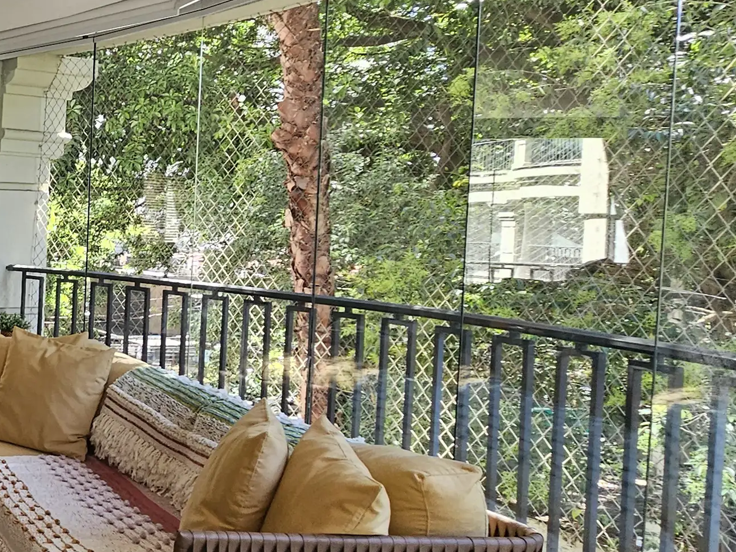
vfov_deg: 36.0
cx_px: -230
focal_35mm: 40
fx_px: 850
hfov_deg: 33.5
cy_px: 268
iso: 80
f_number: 2.2
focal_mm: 2.2
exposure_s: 1/120
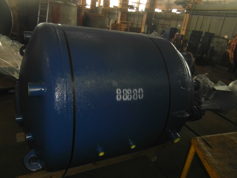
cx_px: 118
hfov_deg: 71.6
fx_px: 164
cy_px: 89
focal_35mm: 24
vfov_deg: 56.8
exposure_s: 1/30
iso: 160
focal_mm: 4
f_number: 3.2
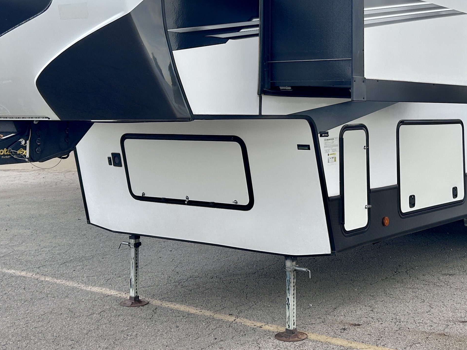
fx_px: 742
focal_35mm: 55
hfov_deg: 34.7
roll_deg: +0.1
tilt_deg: +5.9
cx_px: 292
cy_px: 40
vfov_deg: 25.8
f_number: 1.5
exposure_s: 1/1000
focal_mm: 5.7
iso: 50
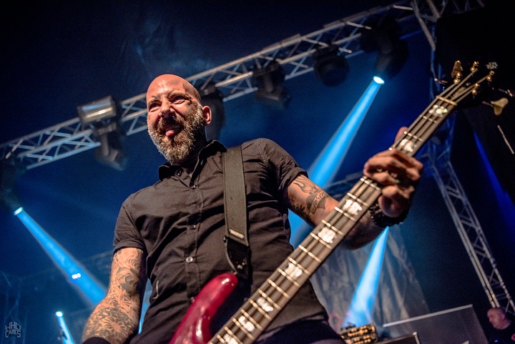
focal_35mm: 35
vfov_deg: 37.9
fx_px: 501
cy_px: 172
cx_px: 258
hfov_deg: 54.4
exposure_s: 1/200
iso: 800
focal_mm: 35
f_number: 2.8
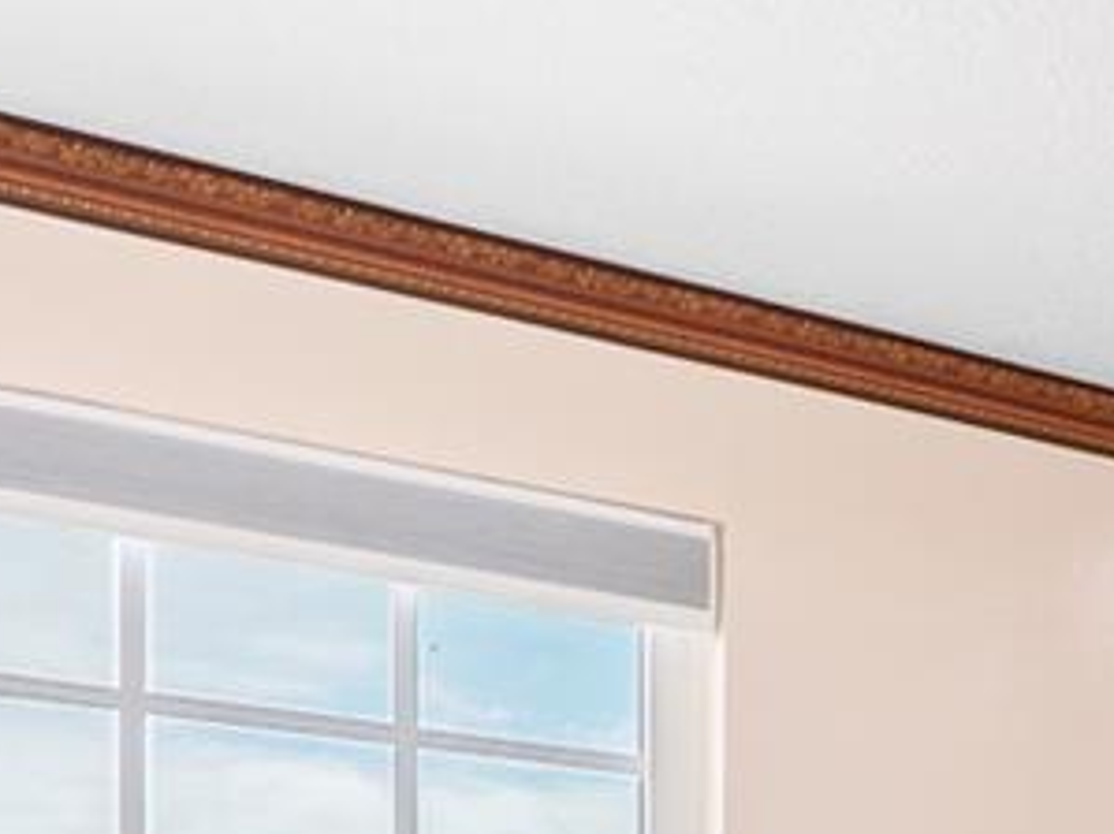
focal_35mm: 72
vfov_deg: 18.4
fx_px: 2316
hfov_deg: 19.2
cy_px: 1201
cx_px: 2086
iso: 200
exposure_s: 1/50
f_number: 3.5
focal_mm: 14
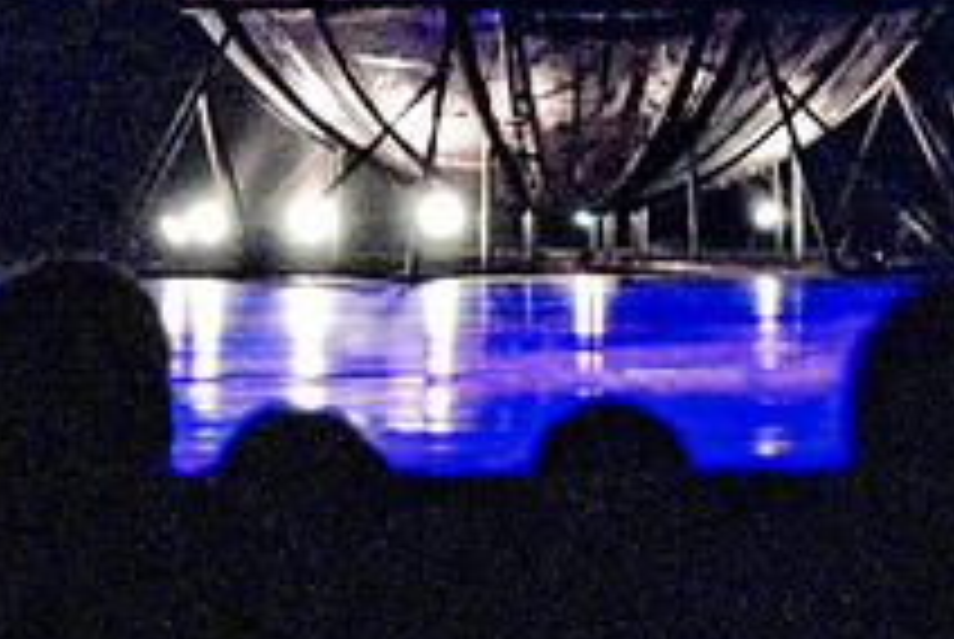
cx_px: 612
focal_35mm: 172
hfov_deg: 11.9
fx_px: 4564
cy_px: -198
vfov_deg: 7.9
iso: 1000
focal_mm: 42
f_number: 4.5
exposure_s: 1/40
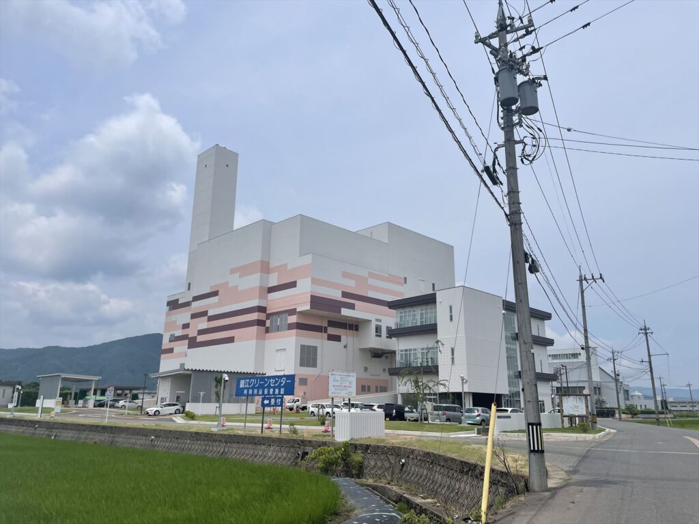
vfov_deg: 53.1
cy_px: 262
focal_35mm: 26
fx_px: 525
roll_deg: -0.7
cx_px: 350
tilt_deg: +16.0
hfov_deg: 67.3
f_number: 1.6
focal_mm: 4.2
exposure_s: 1/9804
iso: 32
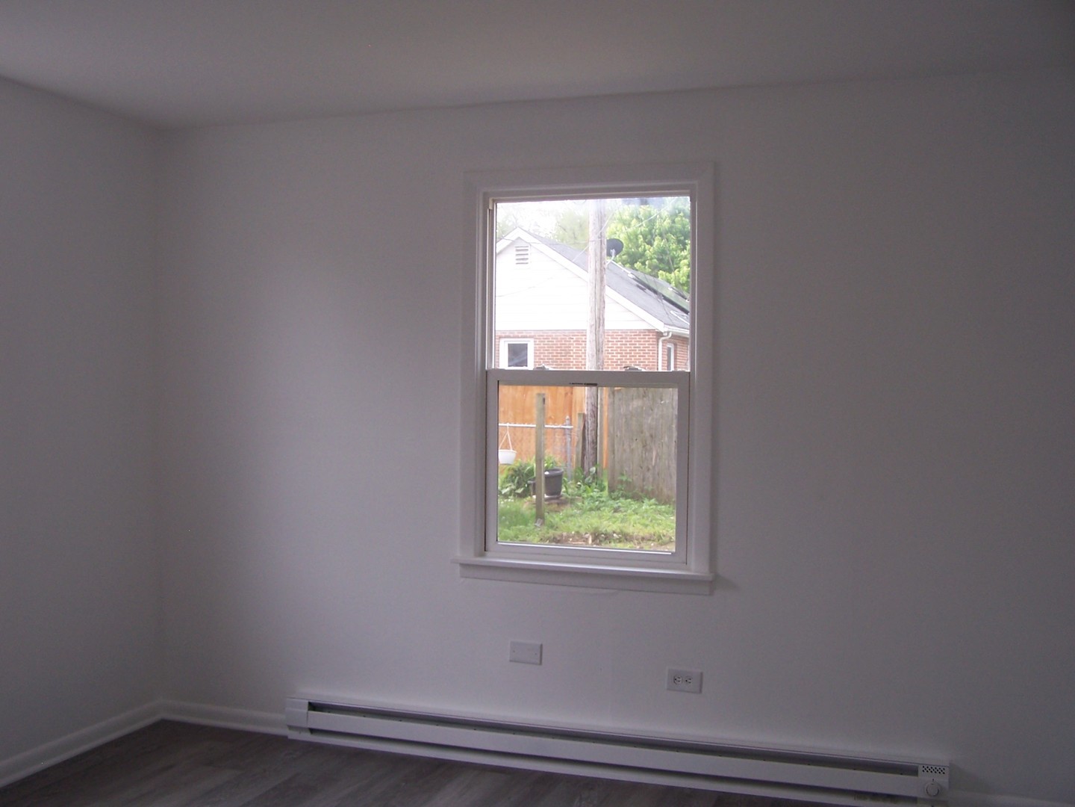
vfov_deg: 37.7
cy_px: 404
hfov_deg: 49.0
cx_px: 538
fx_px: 1180
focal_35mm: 38
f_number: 2.8
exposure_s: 1/160
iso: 80
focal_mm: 6.3
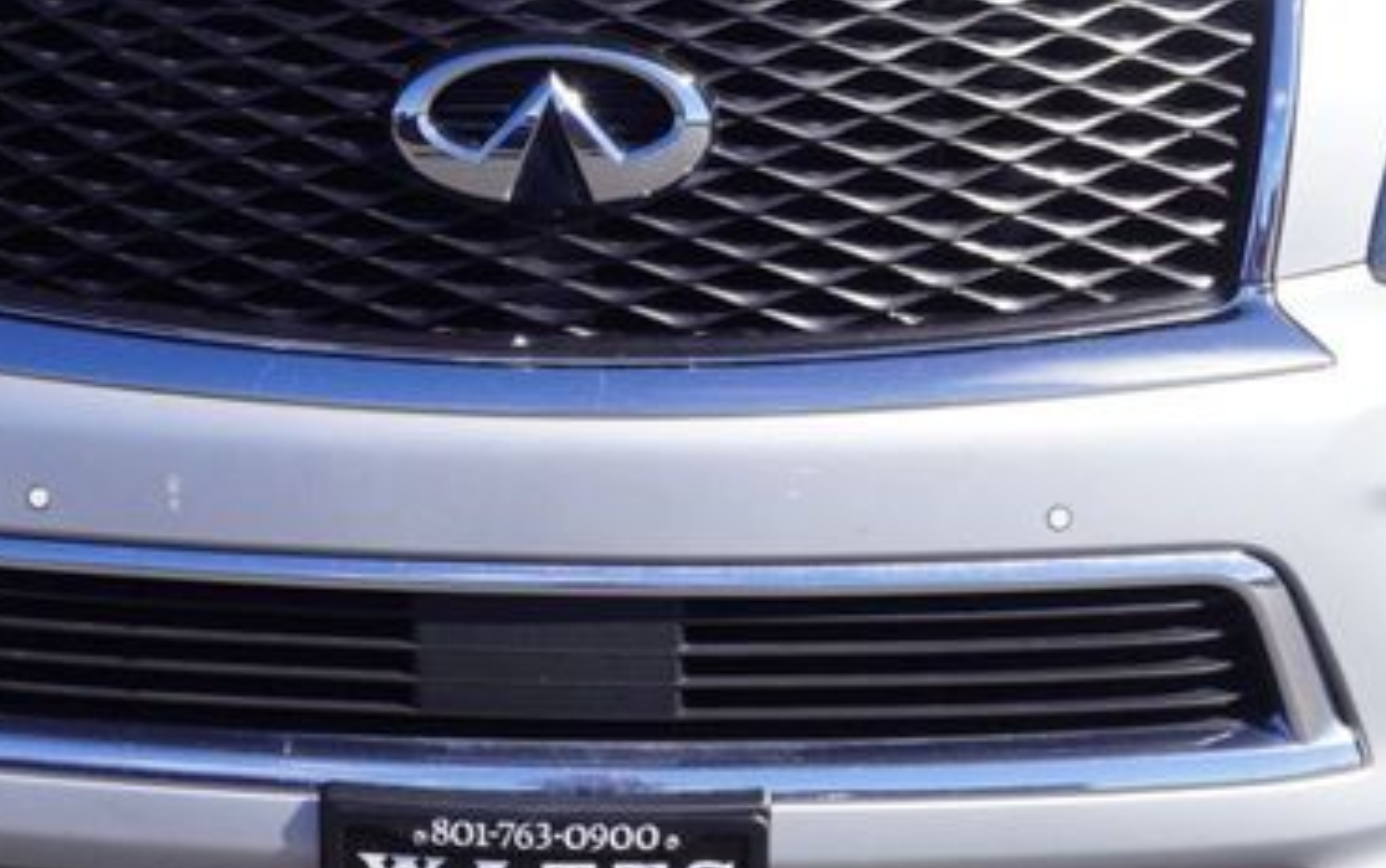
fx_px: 3817
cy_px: 108
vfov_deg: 12.9
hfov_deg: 20.5
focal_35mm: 101
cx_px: 510
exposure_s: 1/125
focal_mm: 24
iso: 100
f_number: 10
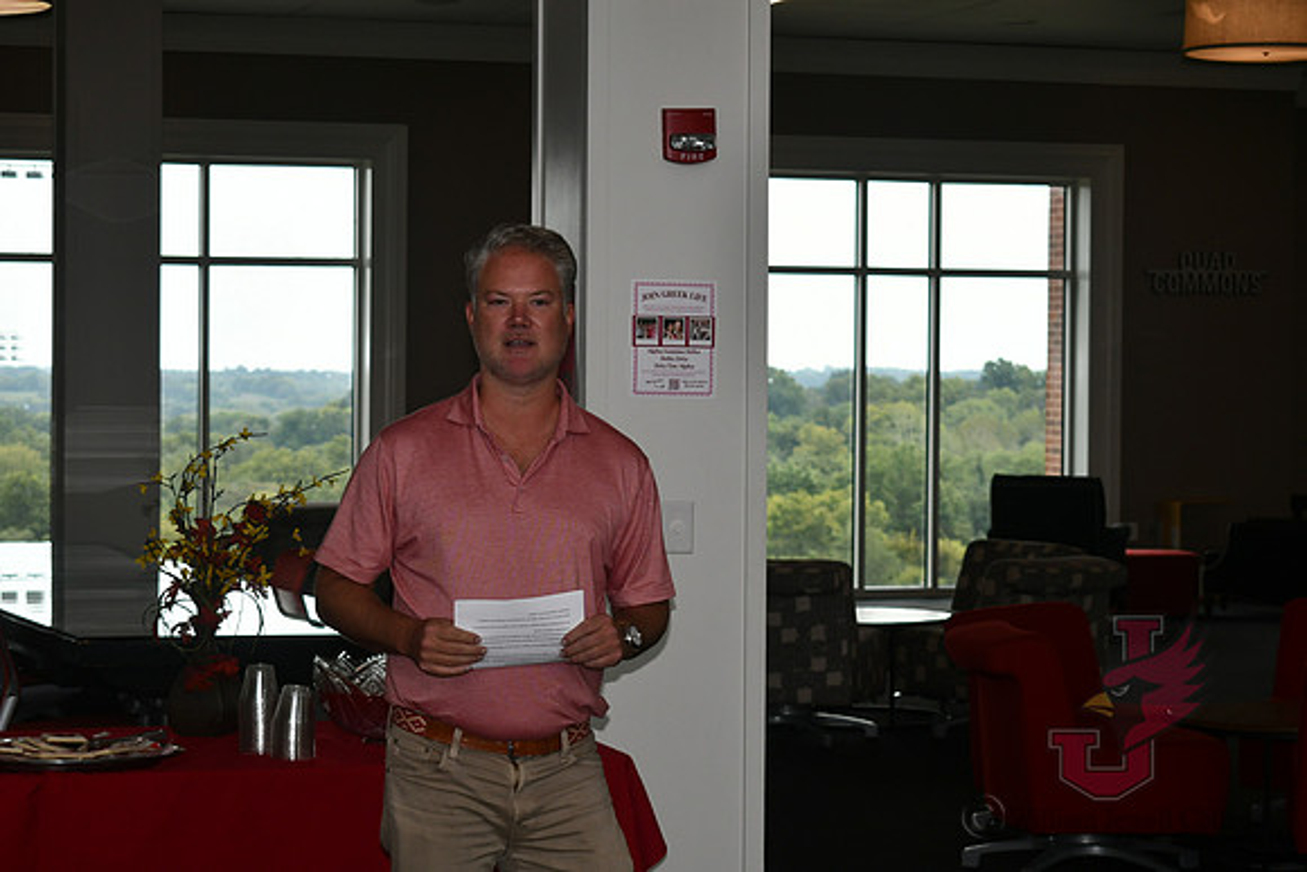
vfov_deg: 14.3
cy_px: 436
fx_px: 3486
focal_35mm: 96
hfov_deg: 21.2
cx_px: 654
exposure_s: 1/250
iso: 180
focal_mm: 48
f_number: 5.3
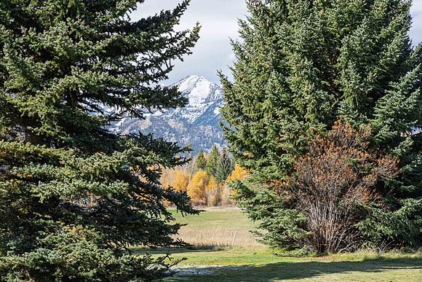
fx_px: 1055
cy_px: 141
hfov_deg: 22.6
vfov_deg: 15.2
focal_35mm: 90
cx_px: 211
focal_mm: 90
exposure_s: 1/250
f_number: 13
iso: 400
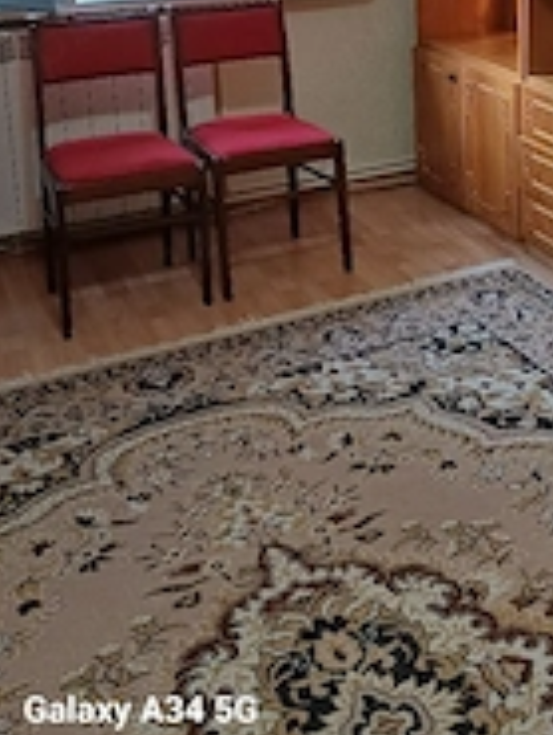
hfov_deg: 25.8
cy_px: 20
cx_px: 545
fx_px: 1149
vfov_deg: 32.9
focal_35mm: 54
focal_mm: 4.65
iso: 320
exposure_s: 1/33.4
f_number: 1.8
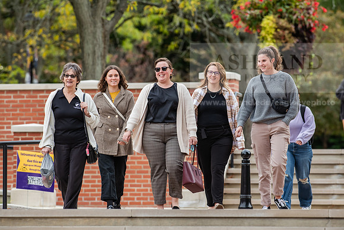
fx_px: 2867
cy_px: 115
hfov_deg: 6.9
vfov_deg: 4.6
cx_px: 172
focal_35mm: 300
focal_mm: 300
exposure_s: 1/500
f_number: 6.3
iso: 400
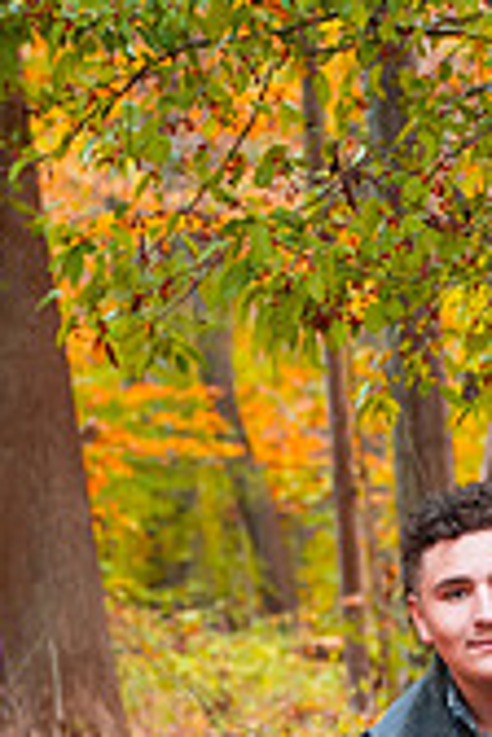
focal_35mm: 123
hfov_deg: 11.0
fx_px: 2521
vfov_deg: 16.0
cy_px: 869
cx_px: 507
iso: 800
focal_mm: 46
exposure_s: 1/100
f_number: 2.8
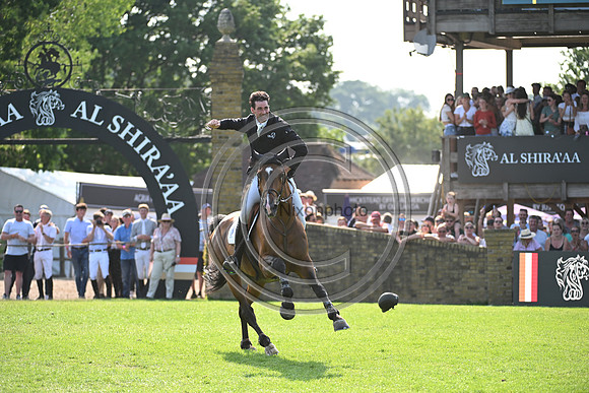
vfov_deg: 6.9
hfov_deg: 10.3
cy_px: 196
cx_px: 294
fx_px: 3273
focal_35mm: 200
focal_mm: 200
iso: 640
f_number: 4.5
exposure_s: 1/1250
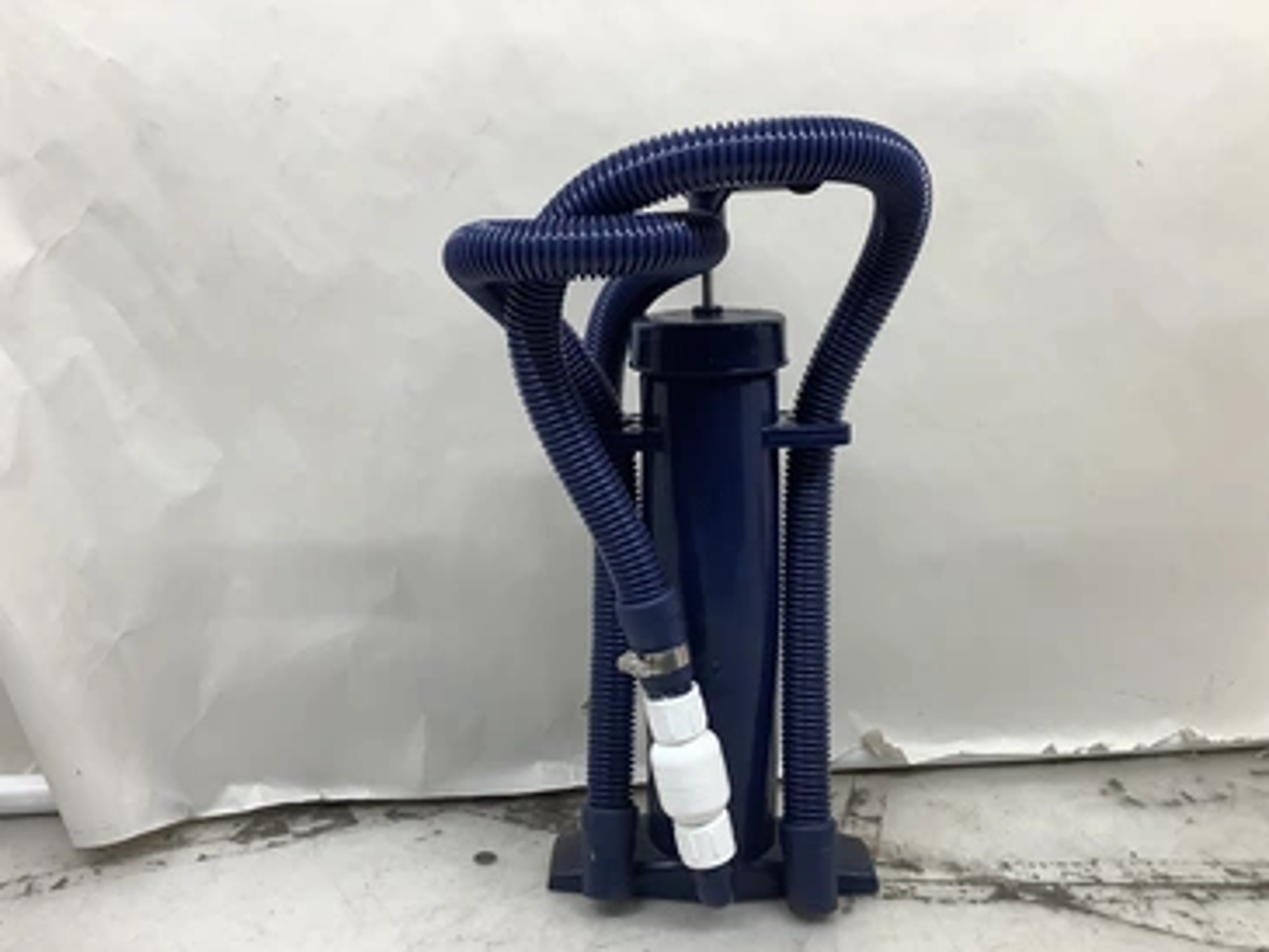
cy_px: 518
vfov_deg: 41.8
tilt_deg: -12.5
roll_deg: -0.5
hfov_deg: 53.9
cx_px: 640
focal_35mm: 34
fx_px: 1247
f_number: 2.4
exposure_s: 1/120
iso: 80
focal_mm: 3.3
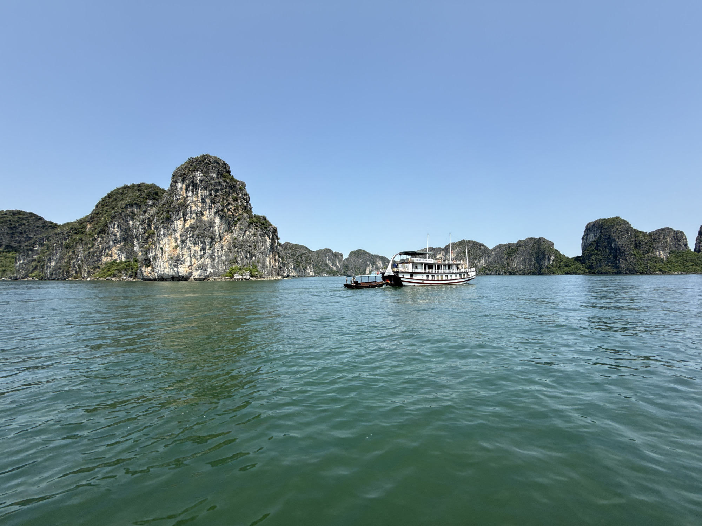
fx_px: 284
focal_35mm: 14
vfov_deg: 85.7
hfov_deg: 102.1
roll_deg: +0.5
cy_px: 263
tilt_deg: +2.3
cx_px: 351
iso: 50
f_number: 2.2
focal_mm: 2.22
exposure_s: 1/2092
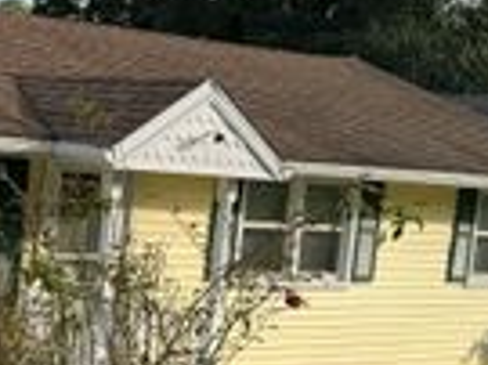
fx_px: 1254
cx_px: -87
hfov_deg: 20.7
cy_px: 215
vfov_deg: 16.6
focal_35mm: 89
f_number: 1.78
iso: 80
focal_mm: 6.76
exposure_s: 1/3279
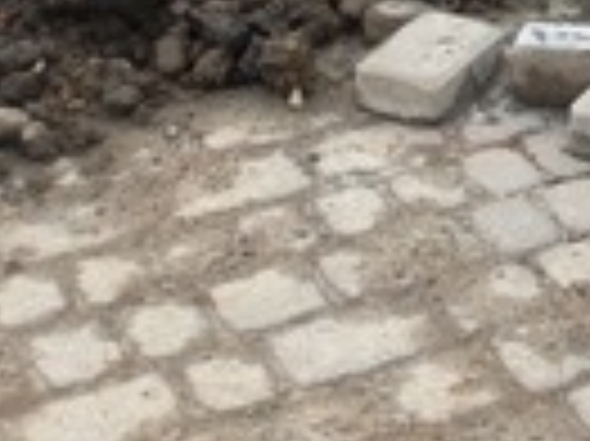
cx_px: 822
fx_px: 1907
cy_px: -234
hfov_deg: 16.4
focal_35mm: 112
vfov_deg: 12.5
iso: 80
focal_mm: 4
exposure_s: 1/125
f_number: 4
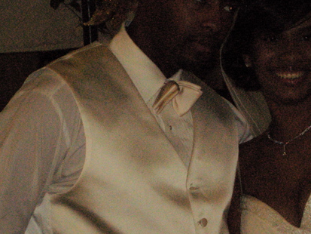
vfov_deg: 7.3
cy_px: 84
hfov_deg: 9.7
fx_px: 1824
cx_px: 202
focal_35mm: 203
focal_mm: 26.3
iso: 400
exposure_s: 1/90.5
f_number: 5.3
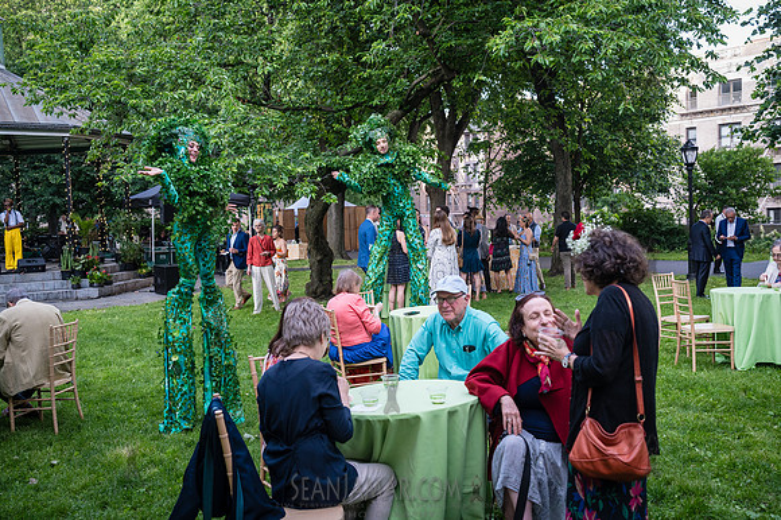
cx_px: 390
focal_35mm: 35
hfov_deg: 54.5
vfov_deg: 37.8
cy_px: 260
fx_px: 759
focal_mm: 35
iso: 1600
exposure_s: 1/500
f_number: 4
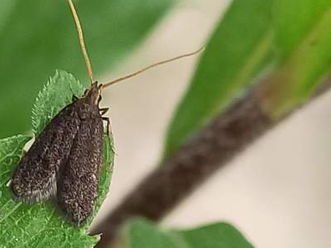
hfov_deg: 32.5
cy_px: 137
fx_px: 535
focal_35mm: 56
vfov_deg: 26.1
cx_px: 27
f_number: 1.75
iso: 112
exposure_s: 1/129
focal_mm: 4.77
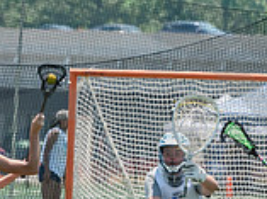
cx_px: -48
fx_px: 9573
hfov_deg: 1.6
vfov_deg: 1.2
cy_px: 238
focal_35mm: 1244
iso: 400
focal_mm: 200
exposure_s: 1/1600
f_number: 5
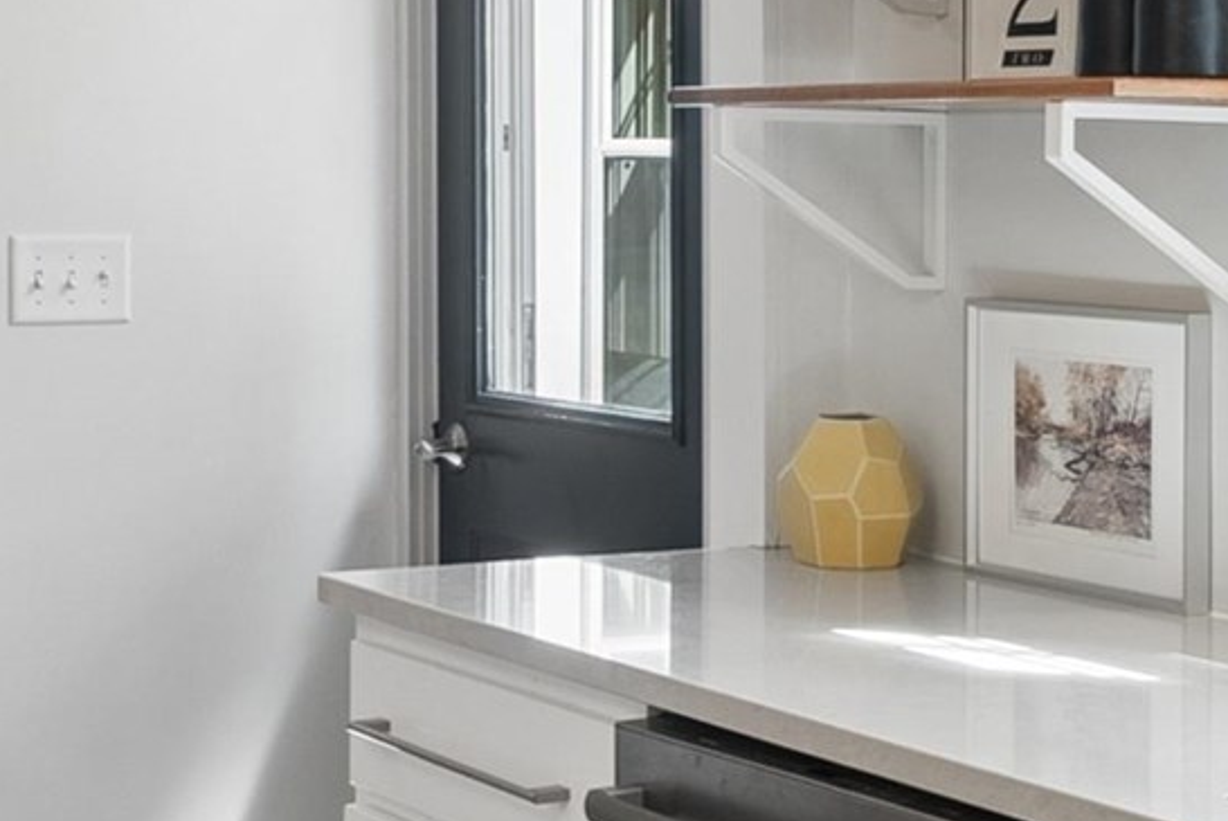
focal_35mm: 90
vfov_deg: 15.1
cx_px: 801
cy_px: 170
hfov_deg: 22.5
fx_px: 3072
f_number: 7.1
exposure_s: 1/30
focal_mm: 16
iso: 320
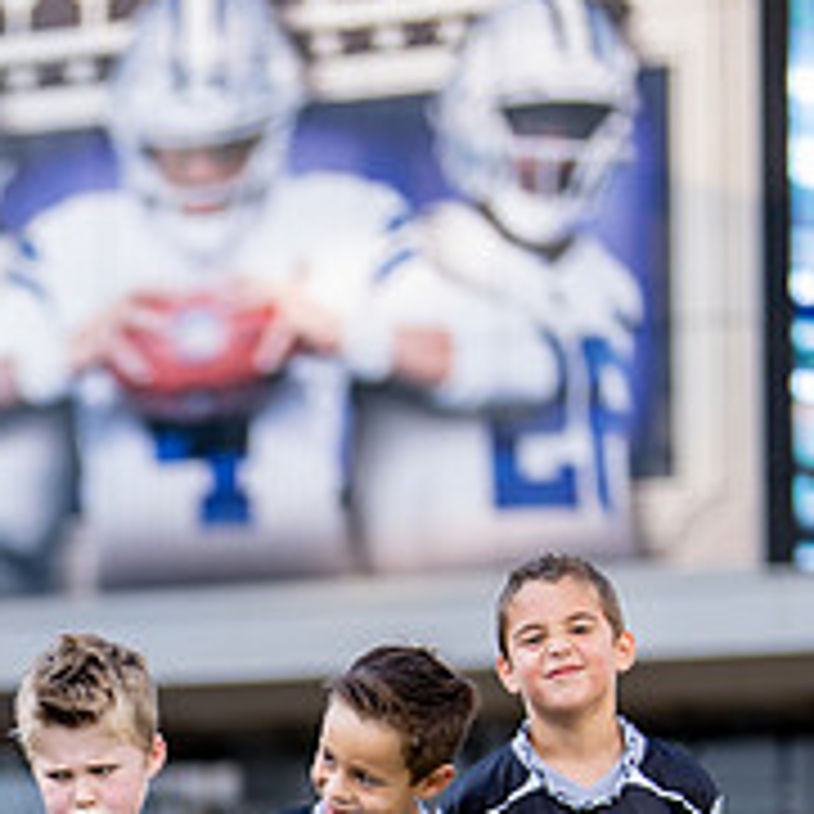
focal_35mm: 188
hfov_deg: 9.2
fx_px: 5002
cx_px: -142
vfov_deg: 9.1
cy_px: 1106
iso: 100
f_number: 1.2
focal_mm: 50
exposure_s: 1/1250
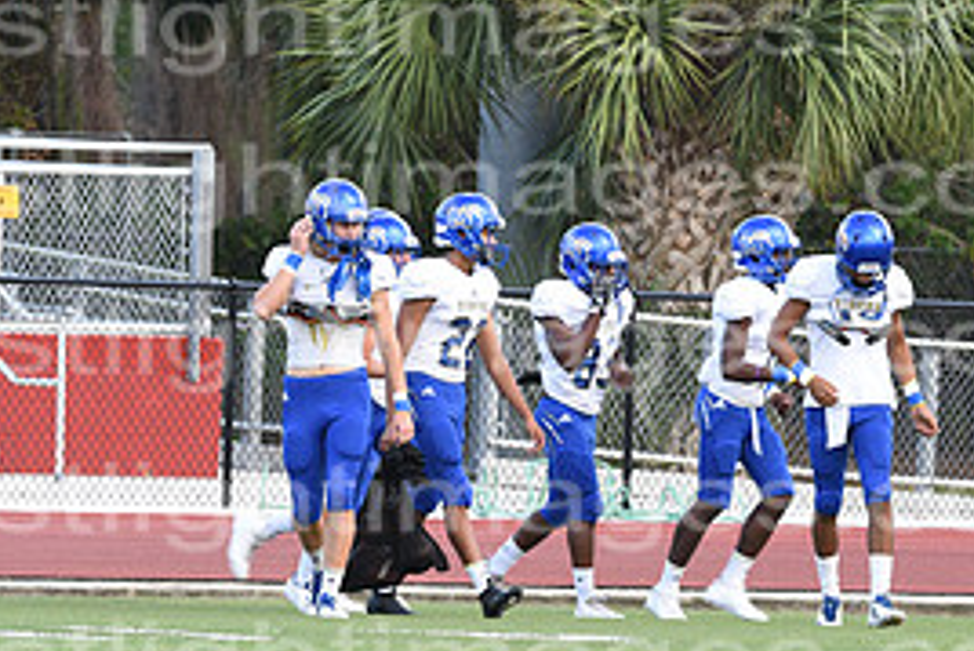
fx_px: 17568
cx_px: 313
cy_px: 427
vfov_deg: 2.1
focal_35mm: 649
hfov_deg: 3.2
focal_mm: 300
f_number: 7.1
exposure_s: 1/160
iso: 800
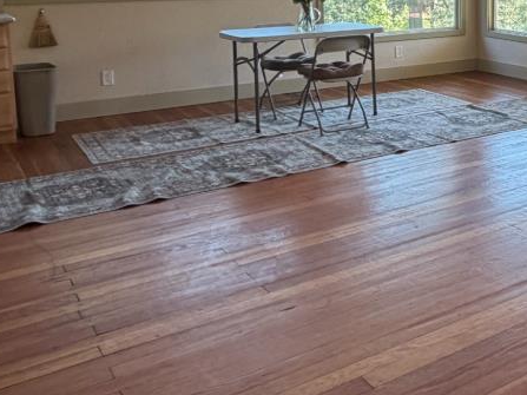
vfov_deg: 29.6
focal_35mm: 47
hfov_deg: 36.9
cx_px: 509
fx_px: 715
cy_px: 40
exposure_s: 1/120
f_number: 2.2
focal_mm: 2.22
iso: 160
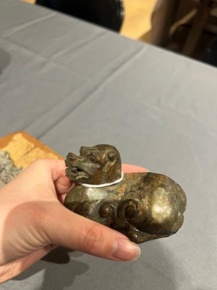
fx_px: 217
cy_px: 145
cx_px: 108
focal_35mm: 26
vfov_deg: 67.3
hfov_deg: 53.1
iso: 80
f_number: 1.5
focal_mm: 5.7
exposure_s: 1/60
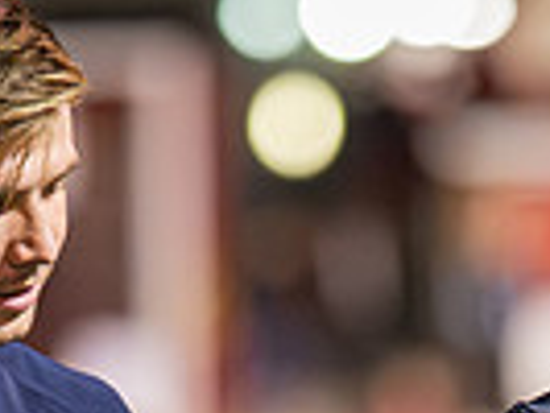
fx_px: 15680
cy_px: 727
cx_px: 411
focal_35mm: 986
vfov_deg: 1.5
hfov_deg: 2.0
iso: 5000
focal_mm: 135
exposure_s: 1/500
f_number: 1.8
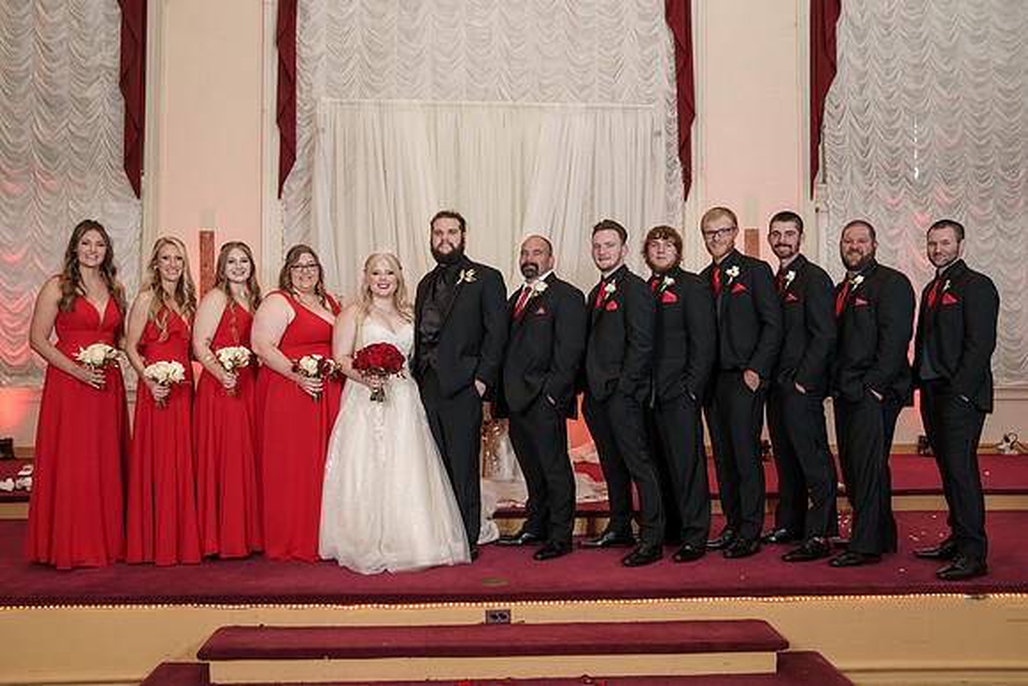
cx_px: 505
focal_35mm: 31
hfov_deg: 60.6
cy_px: 346
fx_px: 880
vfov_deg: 42.6
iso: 2000
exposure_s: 1/160
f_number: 4
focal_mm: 30
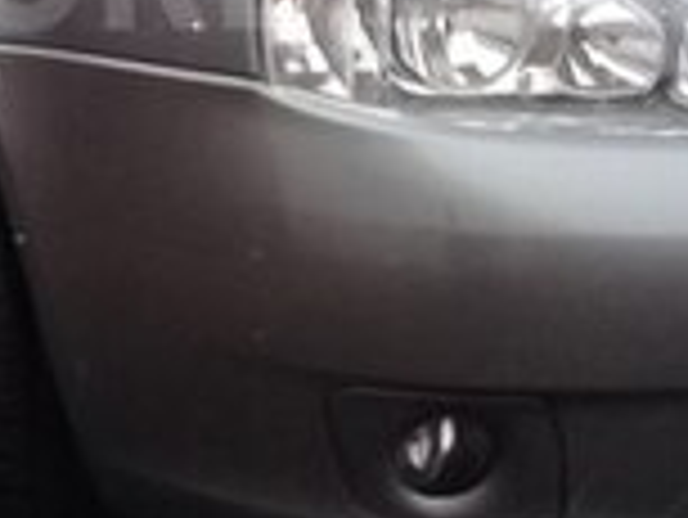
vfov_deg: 10.9
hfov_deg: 14.7
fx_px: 2665
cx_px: 315
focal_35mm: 134
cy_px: -38
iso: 80
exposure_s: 1/50
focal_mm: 3.3
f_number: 2.2
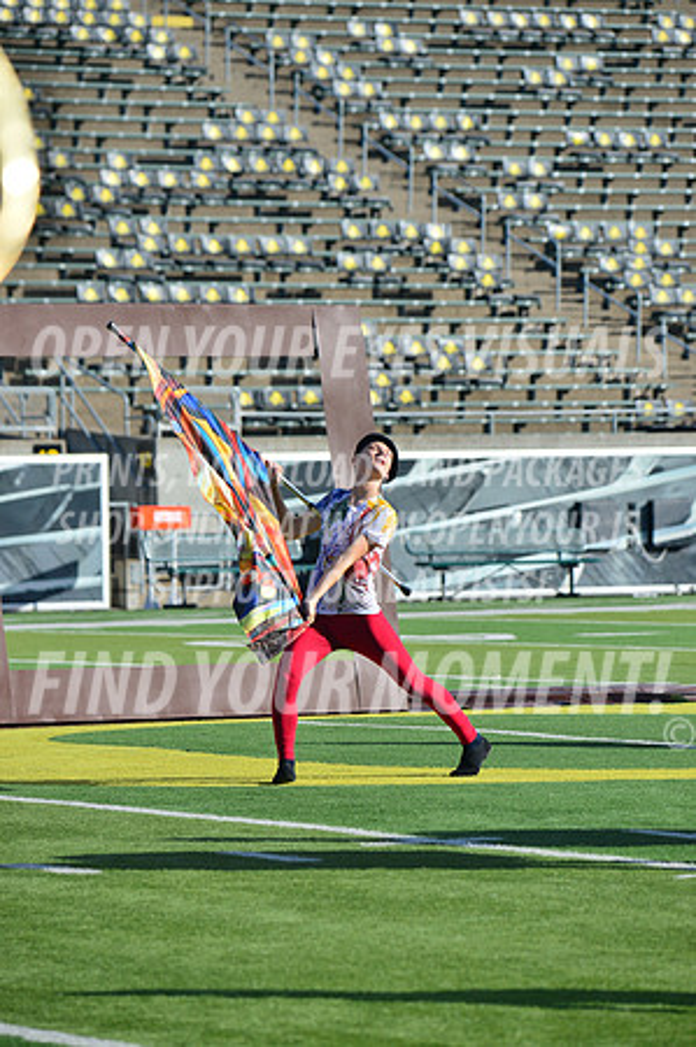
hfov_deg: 6.9
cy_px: 524
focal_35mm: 200
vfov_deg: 10.3
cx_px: 348
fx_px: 5813
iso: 125
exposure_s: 1/1250
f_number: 5.6
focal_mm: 200
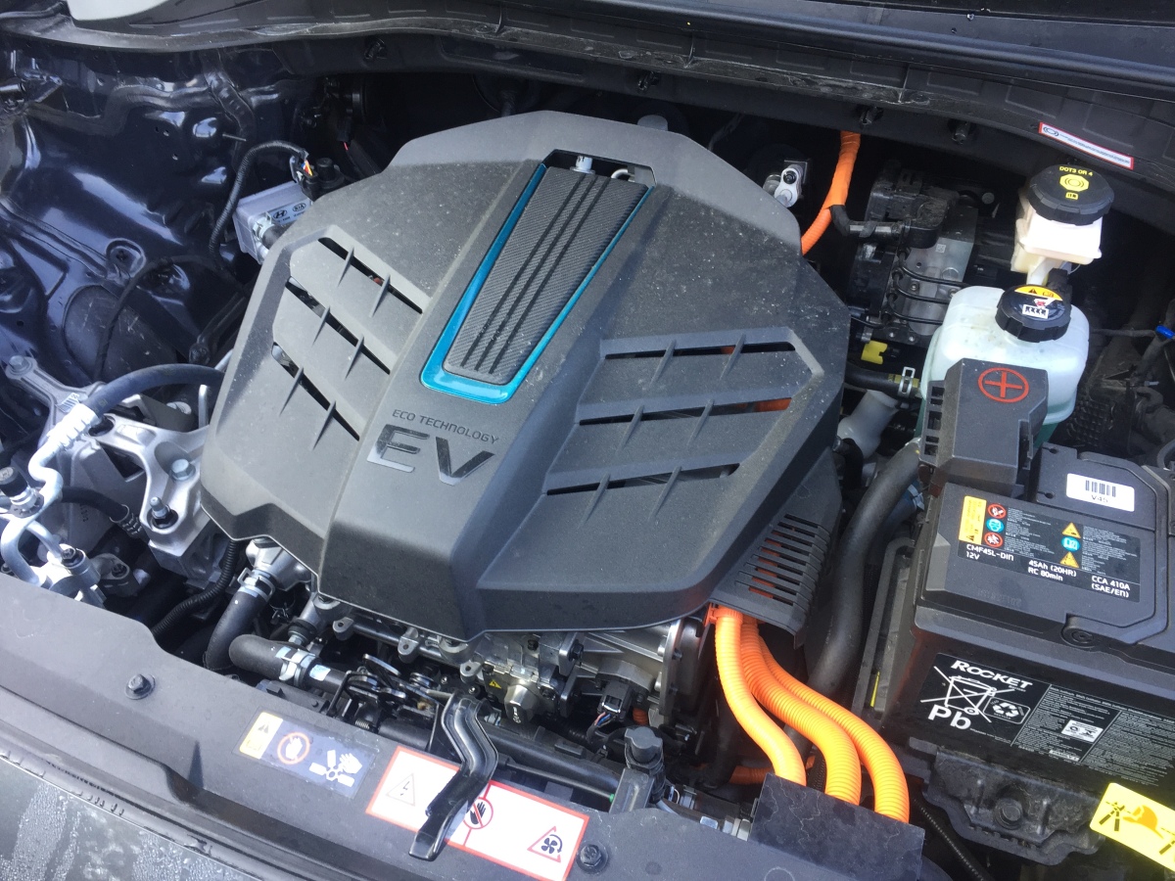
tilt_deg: -50.3
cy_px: 440
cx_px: 588
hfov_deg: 61.7
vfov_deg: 48.2
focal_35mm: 29
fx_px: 984
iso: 40
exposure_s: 1/50
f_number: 2.2
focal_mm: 4.15
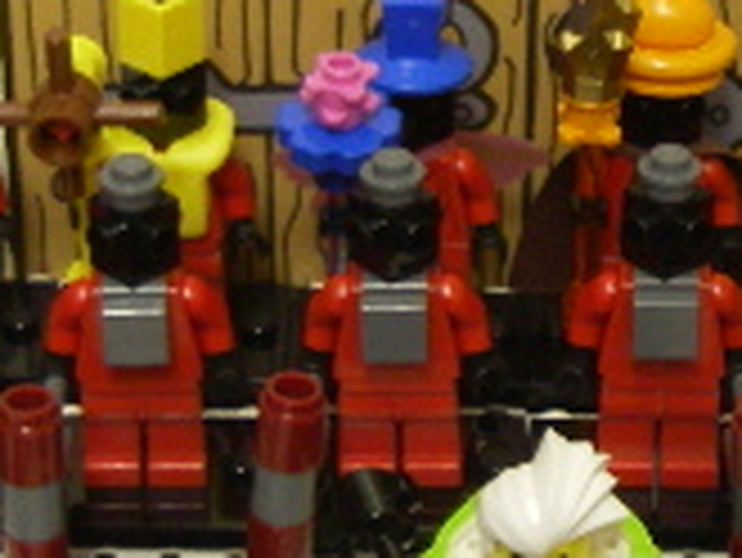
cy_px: 184
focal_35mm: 147
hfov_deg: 13.4
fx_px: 3153
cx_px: 535
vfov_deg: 10.1
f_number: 3.3
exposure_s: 1/4
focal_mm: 6.3
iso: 200
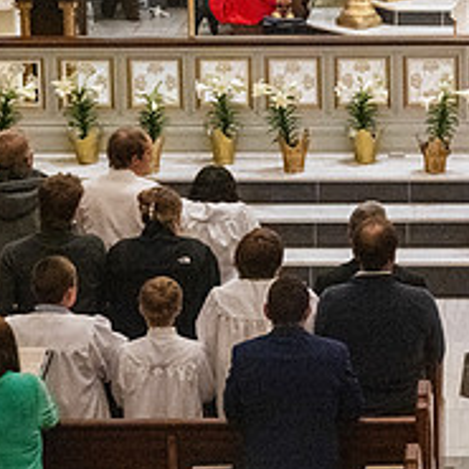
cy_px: 58
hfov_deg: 8.6
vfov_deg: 8.9
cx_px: 731
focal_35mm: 197
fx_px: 3020
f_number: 10
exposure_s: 1/60
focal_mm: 70
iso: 5000
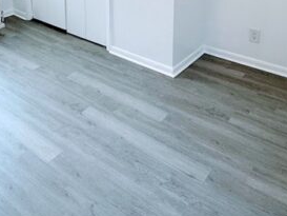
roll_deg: +1.2
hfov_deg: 44.6
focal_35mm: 41
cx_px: 80
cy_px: -44
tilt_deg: -10.9
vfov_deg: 30.0
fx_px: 340
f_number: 2.2
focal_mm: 2.22
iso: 50
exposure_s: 1/120
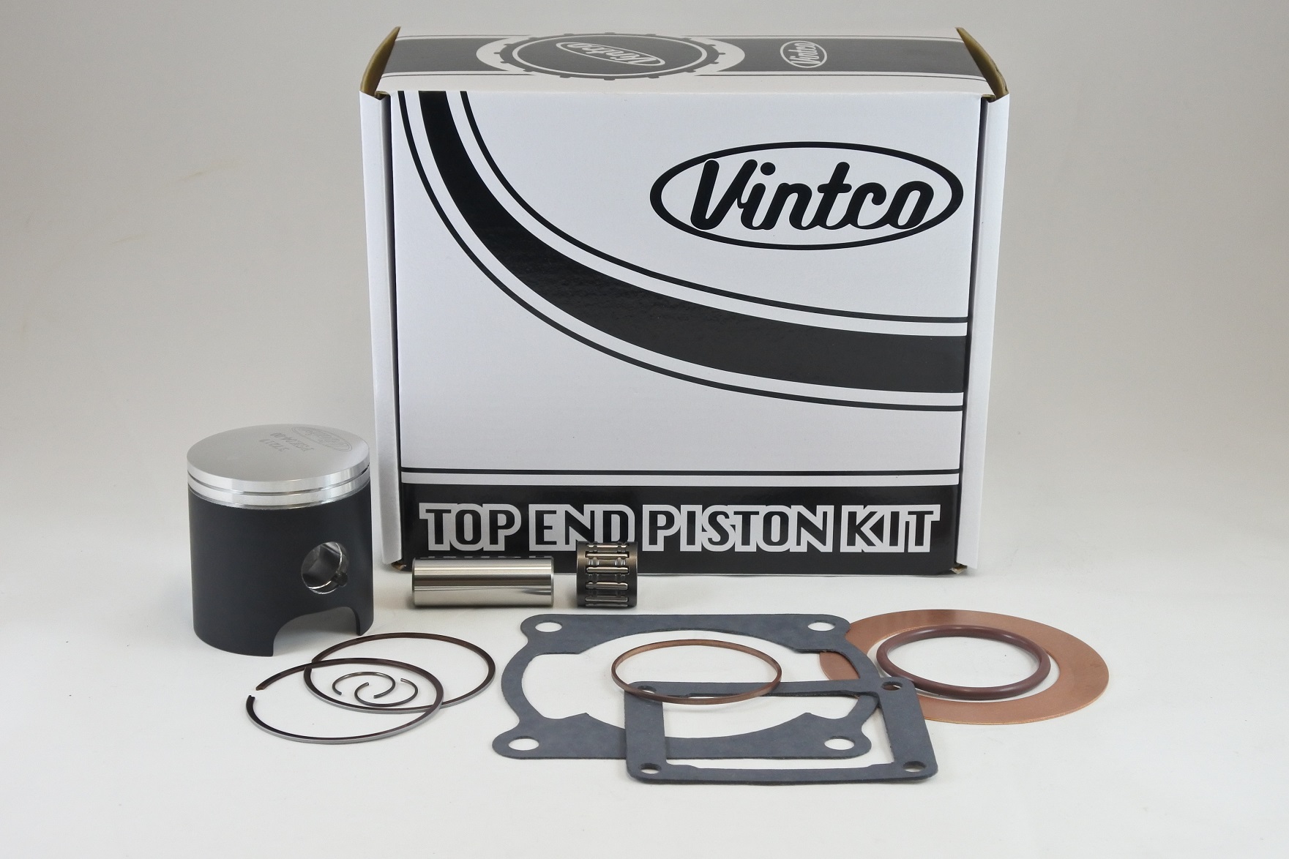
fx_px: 1969
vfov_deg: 24.6
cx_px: 644
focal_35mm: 55
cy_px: 430
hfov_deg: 36.2
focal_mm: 20.6
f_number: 4.8
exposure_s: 1/125
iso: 500
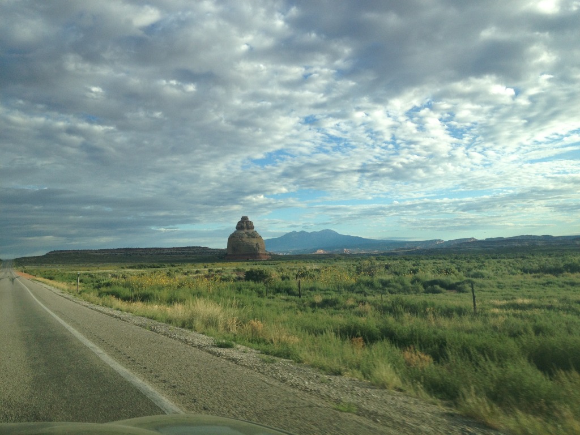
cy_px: 218
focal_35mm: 35
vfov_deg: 40.7
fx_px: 586
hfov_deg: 52.6
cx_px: 290
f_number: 2.4
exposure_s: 1/968
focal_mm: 4.28
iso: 50
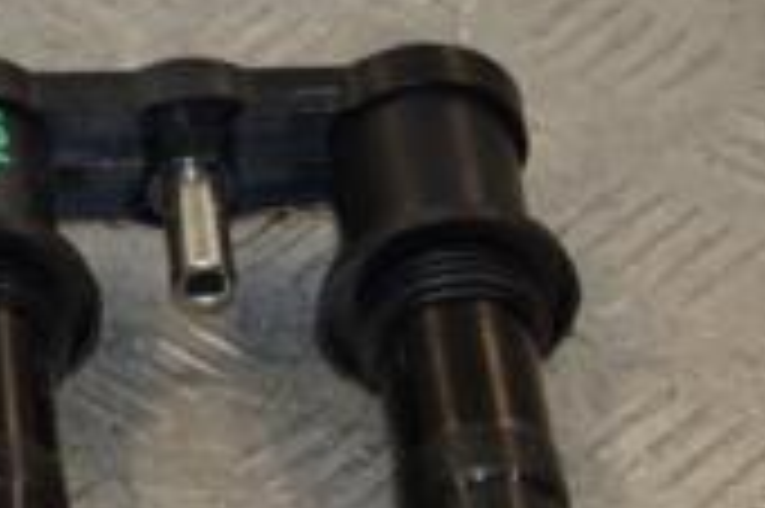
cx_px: -333
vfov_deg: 5.7
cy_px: 409
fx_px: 5069
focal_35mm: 239
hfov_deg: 8.5
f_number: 6.3
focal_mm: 45
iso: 800
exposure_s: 1/200
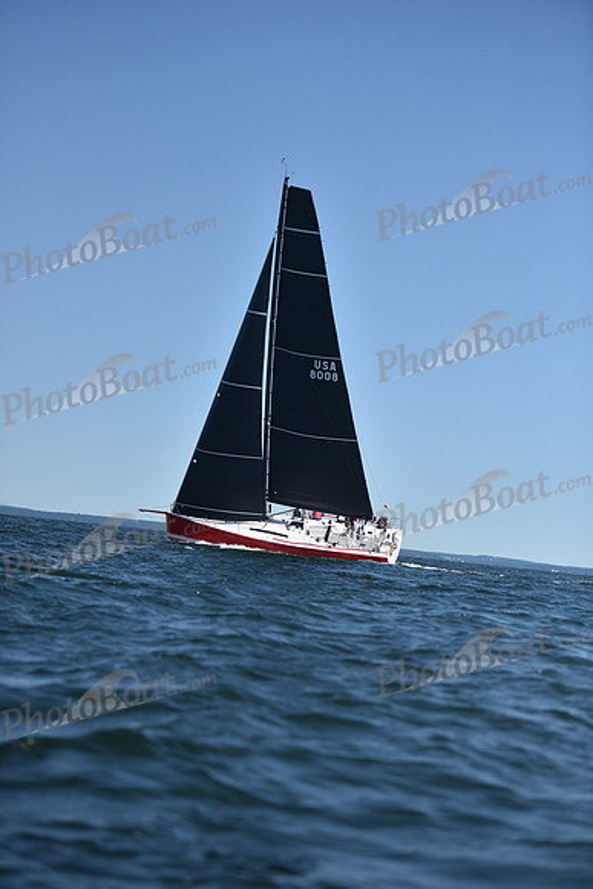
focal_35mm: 70
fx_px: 1728
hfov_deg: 19.5
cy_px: 444
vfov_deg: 28.8
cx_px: 296
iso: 250
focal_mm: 70
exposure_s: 1/8000
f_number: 3.2
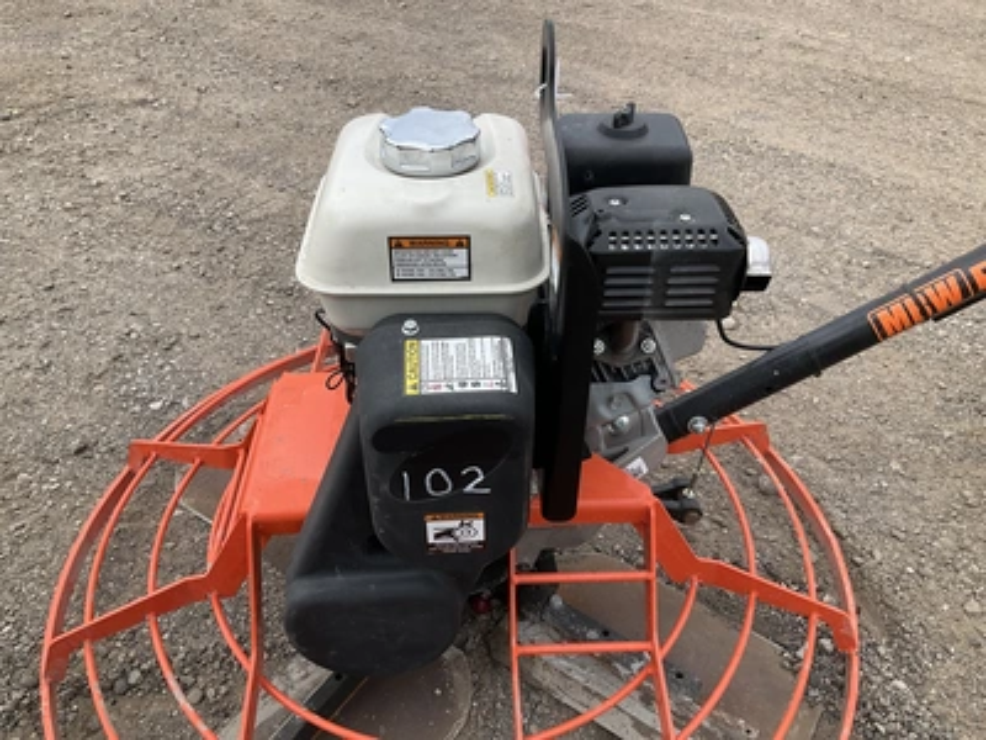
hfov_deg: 61.7
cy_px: 370
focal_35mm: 29
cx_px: 493
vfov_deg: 48.2
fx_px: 826
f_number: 1.8
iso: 25
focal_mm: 3
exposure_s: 1/1098
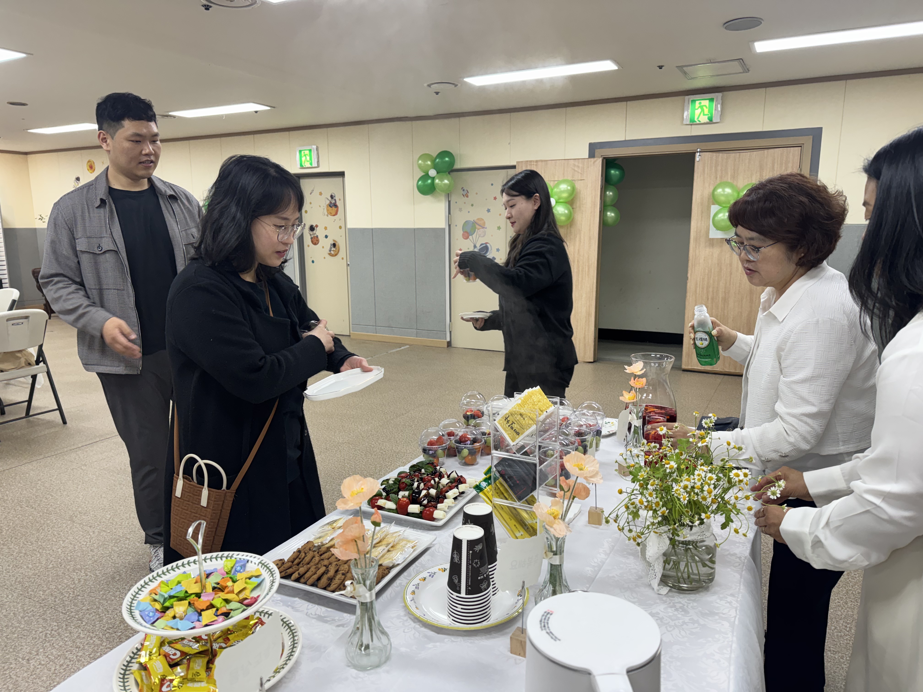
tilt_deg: -10.1
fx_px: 640
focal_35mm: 24
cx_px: 462
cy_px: 346
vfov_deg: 56.8
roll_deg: +0.7
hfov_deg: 71.6
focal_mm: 6.76
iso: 125
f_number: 1.78
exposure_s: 1/120
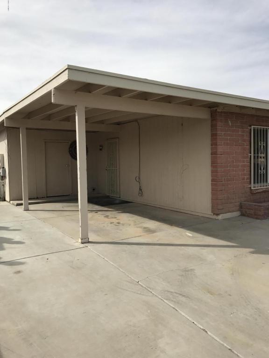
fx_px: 290
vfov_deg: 63.4
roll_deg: +1.4
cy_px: 179
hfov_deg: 49.7
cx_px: 134
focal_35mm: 28
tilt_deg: -2.2
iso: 20
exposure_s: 1/3300
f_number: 1.8
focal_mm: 3.99
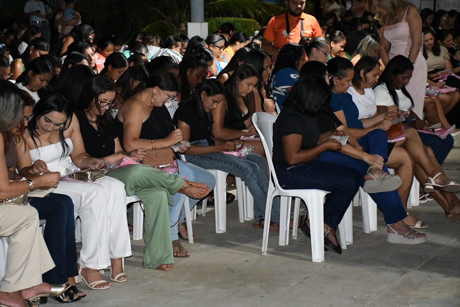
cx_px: 230
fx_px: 1150
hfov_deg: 22.6
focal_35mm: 90
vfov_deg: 15.2
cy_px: 154
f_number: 5
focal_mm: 60
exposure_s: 1/250
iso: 8000
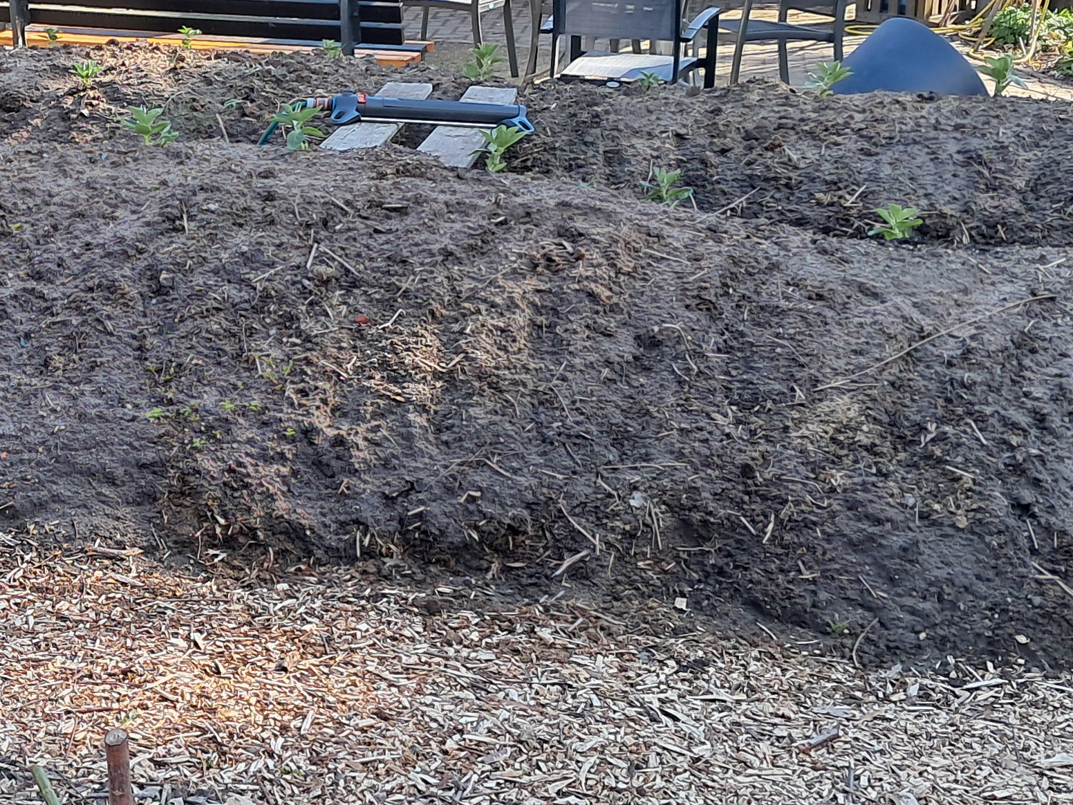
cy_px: 404
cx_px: 54
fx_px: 2201
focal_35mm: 71
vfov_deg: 20.7
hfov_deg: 26.2
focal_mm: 4
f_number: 1.8
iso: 50
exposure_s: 1/199
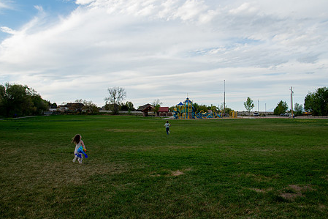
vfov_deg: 42.1
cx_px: 168
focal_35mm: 31
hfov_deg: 60.3
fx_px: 282
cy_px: 86
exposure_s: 1/800
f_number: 5
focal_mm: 24
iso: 200
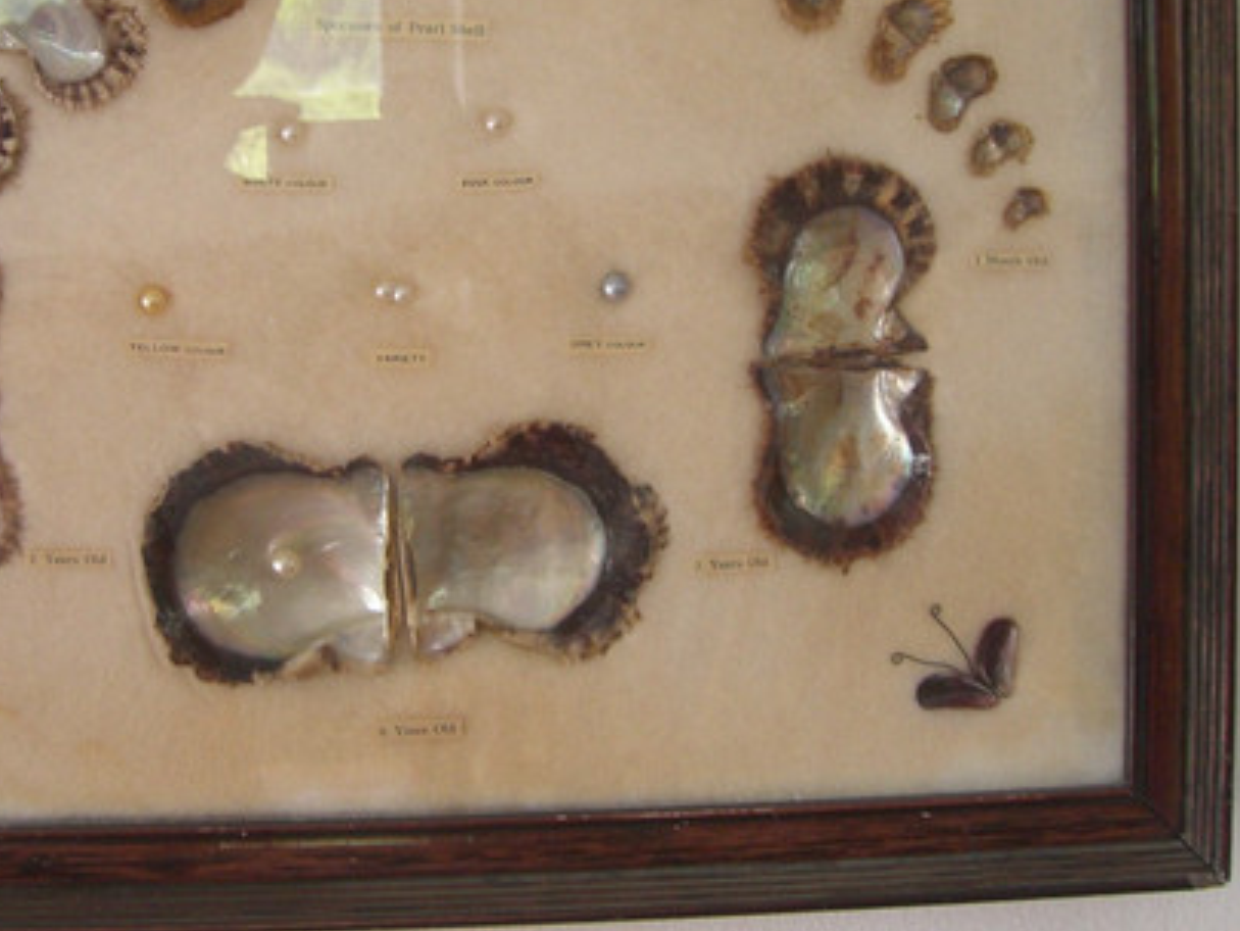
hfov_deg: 32.0
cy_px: 270
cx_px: 444
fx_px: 2150
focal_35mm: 60
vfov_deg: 24.2
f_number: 2.7
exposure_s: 1/50
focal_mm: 6.2
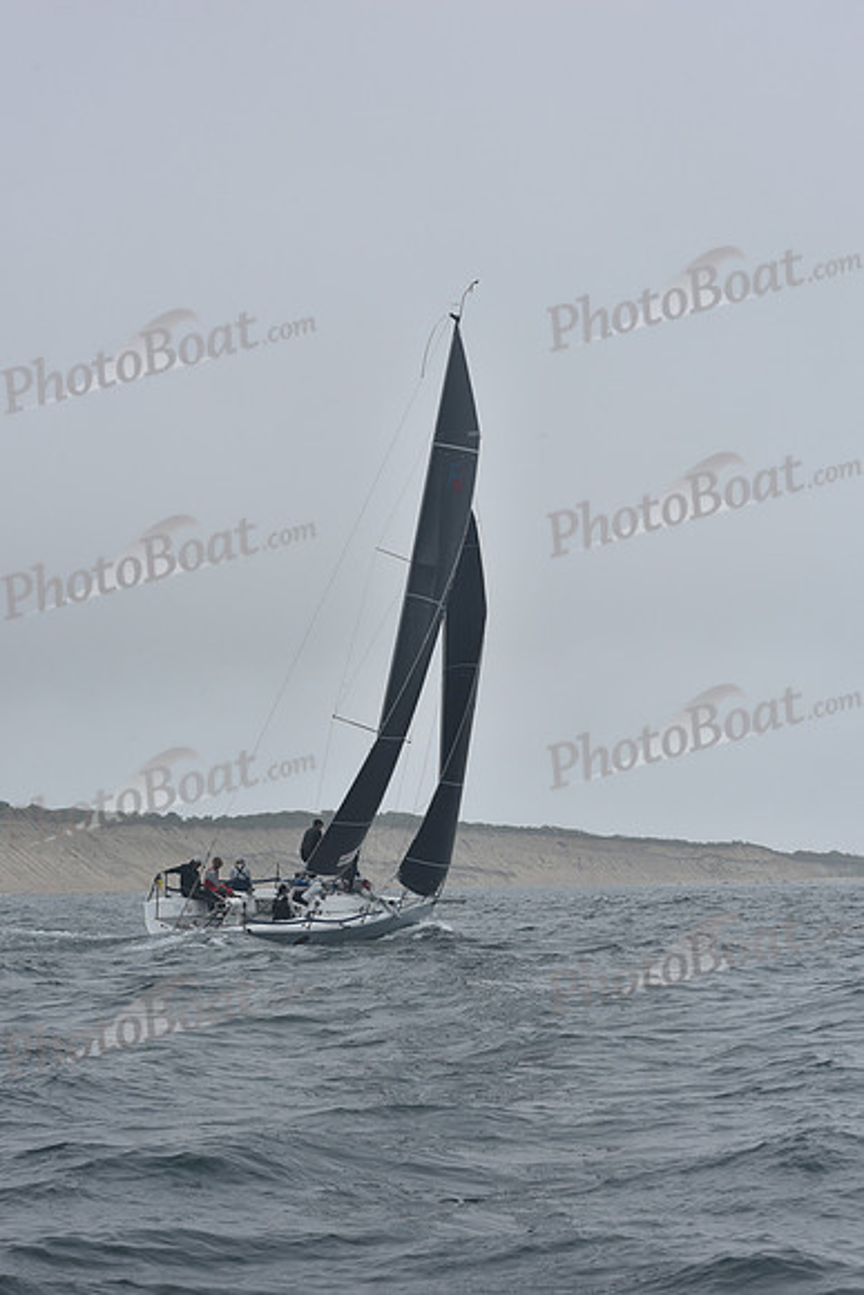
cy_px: 648
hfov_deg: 16.7
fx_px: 2950
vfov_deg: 24.8
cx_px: 432
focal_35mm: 82
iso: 250
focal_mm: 82
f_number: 10
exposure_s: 1/800
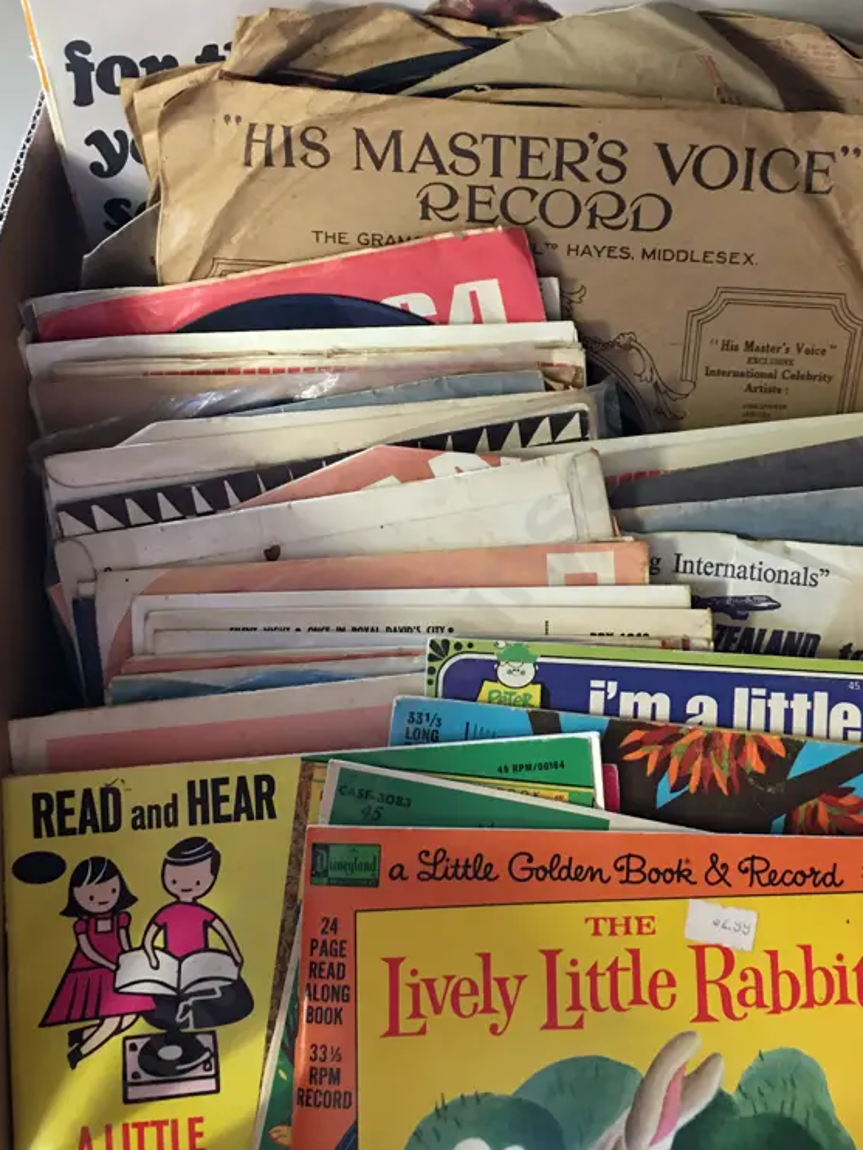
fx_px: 1329
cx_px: 541
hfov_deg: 35.8
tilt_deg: -52.7
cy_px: 541
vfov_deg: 46.8
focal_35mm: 40
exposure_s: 1/10
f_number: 2.2
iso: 100
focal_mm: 4.15
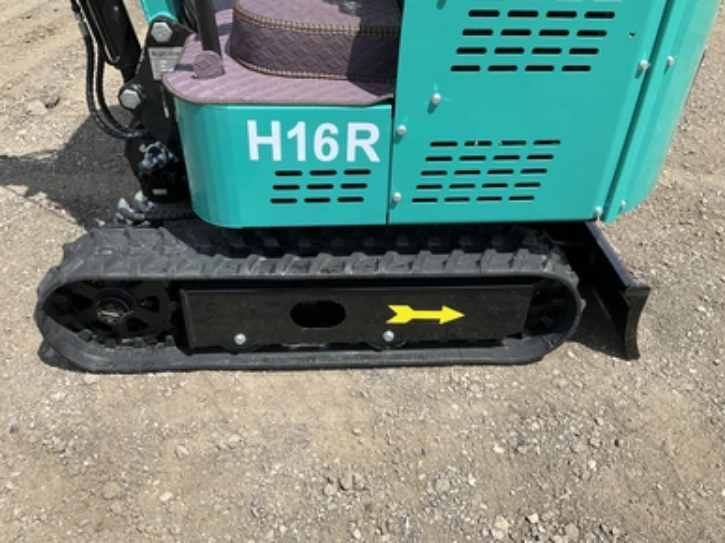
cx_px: 363
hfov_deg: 60.0
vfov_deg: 46.8
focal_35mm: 30
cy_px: 270
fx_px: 628
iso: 25
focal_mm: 3
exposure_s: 1/1377
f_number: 1.8
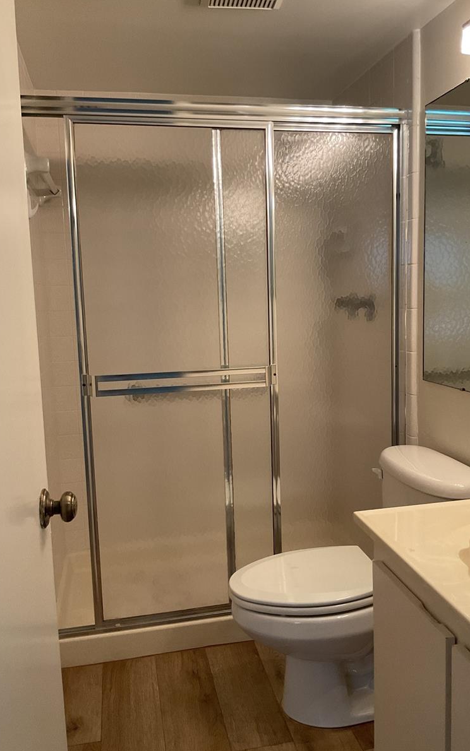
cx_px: 255
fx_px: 635
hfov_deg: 40.6
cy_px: 376
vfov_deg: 61.2
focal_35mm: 31
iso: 100
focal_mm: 3
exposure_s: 1/60
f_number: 1.8
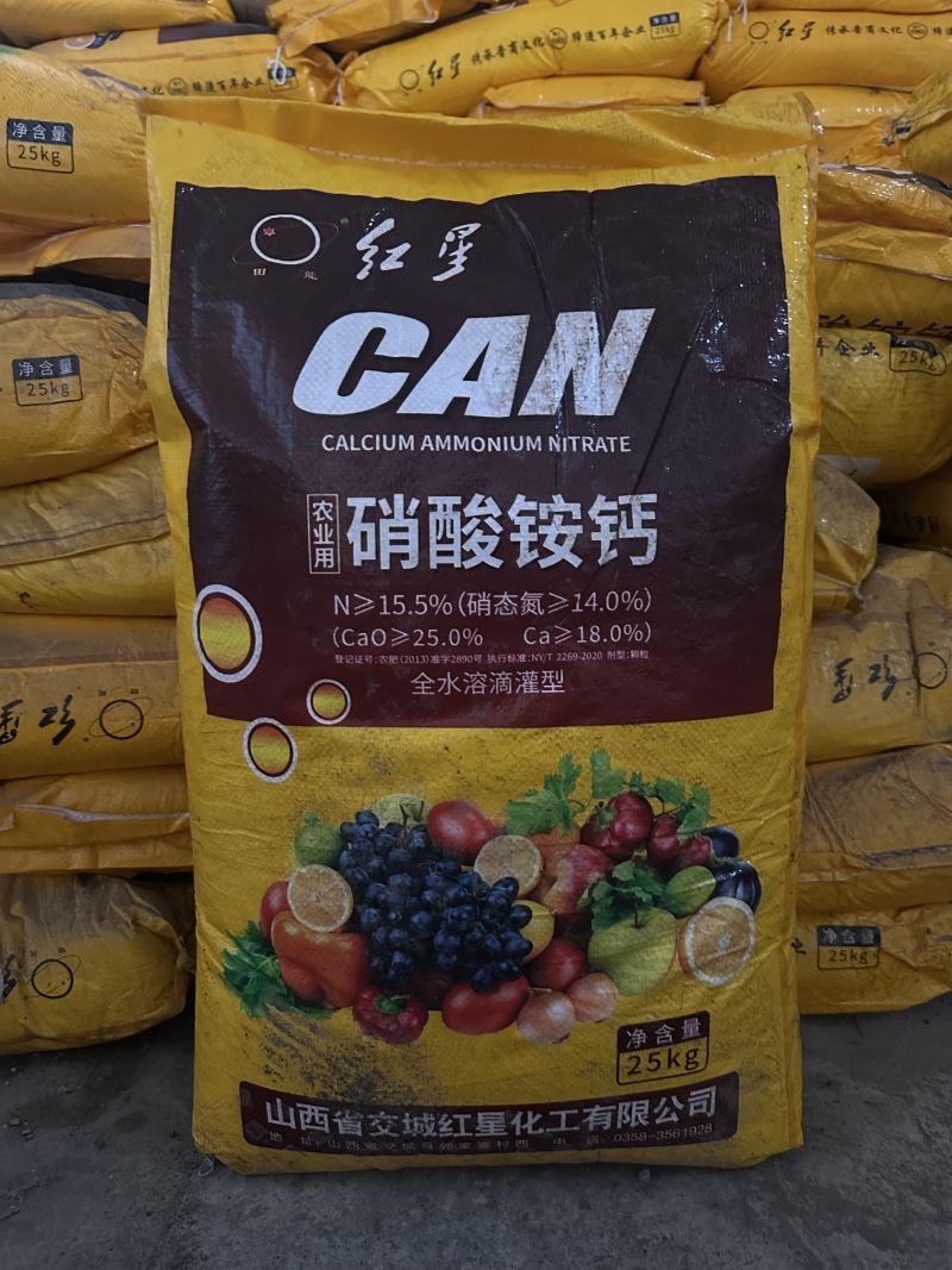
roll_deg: +1.5
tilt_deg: -11.9
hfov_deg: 56.8
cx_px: 476
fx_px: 880
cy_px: 635
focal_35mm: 24
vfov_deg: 71.6
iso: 1600
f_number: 1.78
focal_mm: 6.86
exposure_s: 1/30
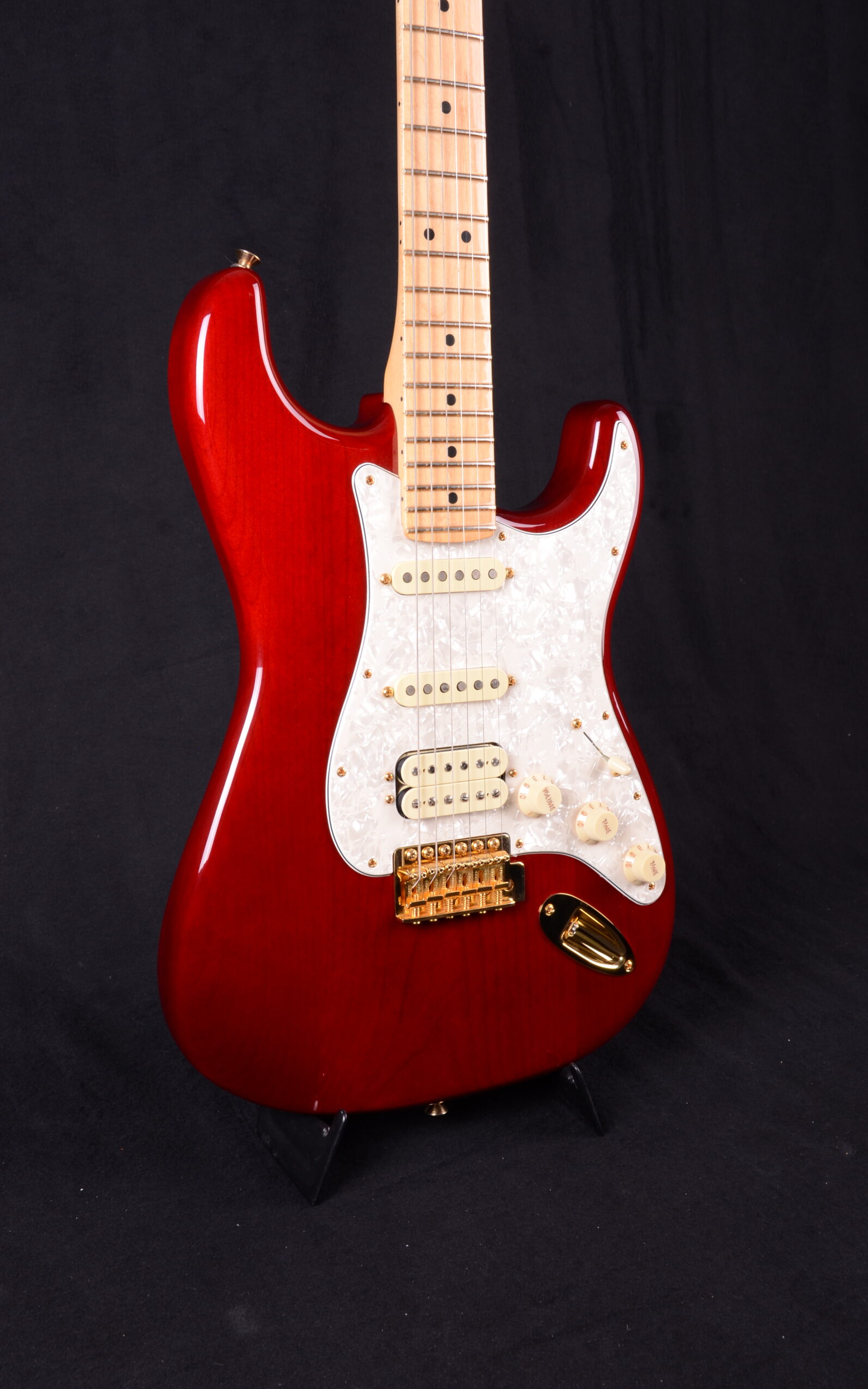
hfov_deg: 29.9
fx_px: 1628
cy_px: 696
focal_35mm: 43
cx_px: 445
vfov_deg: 46.2
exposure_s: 1/200
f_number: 11
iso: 200
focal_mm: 28
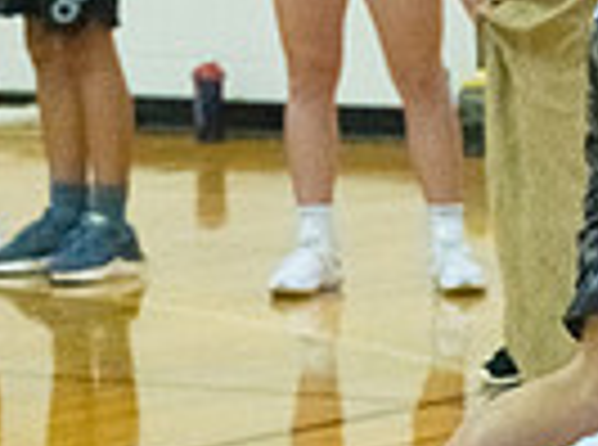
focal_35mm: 387
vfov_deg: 3.8
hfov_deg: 5.1
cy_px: 218
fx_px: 6667
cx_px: 868
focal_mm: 92
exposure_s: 1/640
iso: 6400
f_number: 4.5
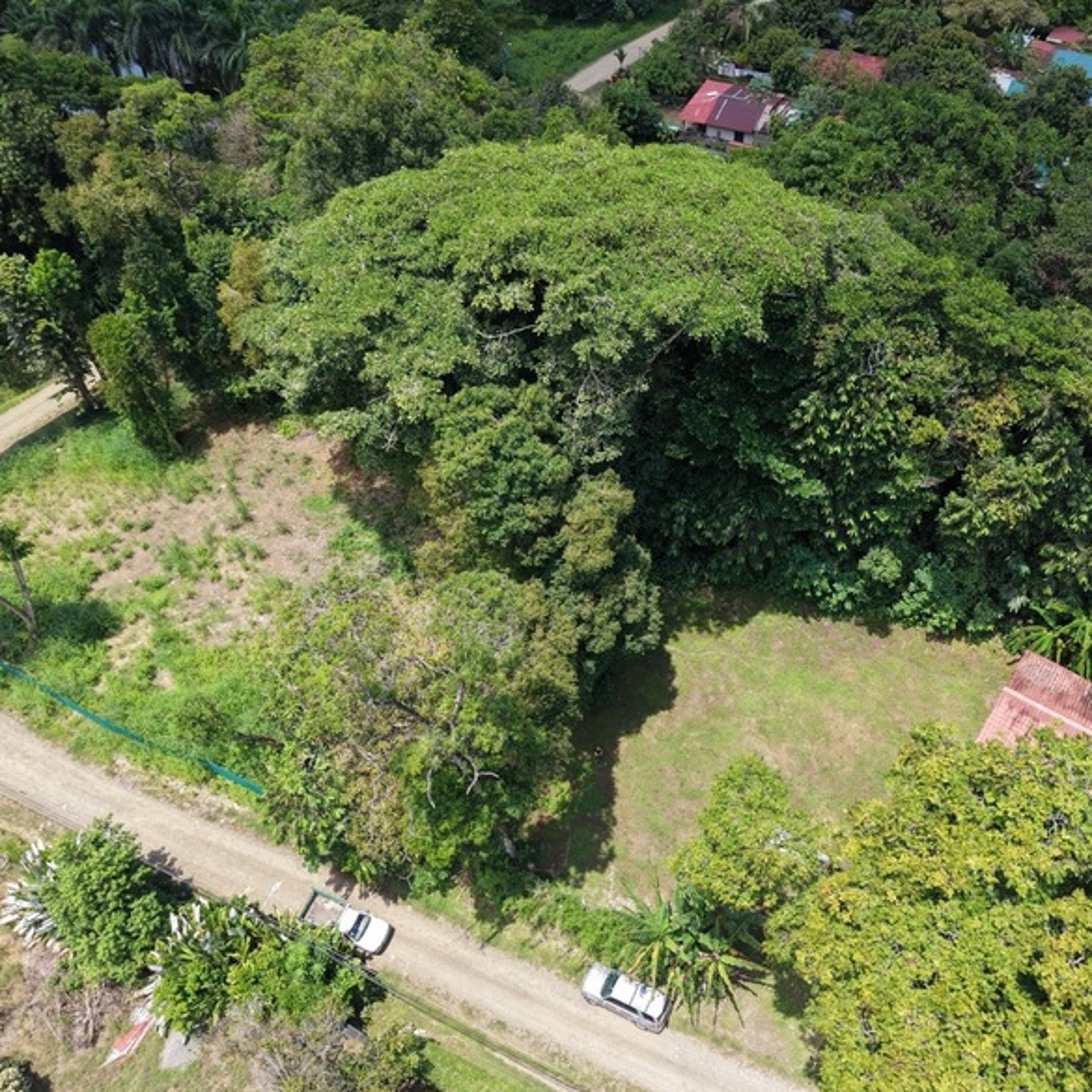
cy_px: 554
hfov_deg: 55.3
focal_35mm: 29
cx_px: 644
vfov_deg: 55.6
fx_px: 1035
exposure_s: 1/3000
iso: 200
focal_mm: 8.67
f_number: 1.8
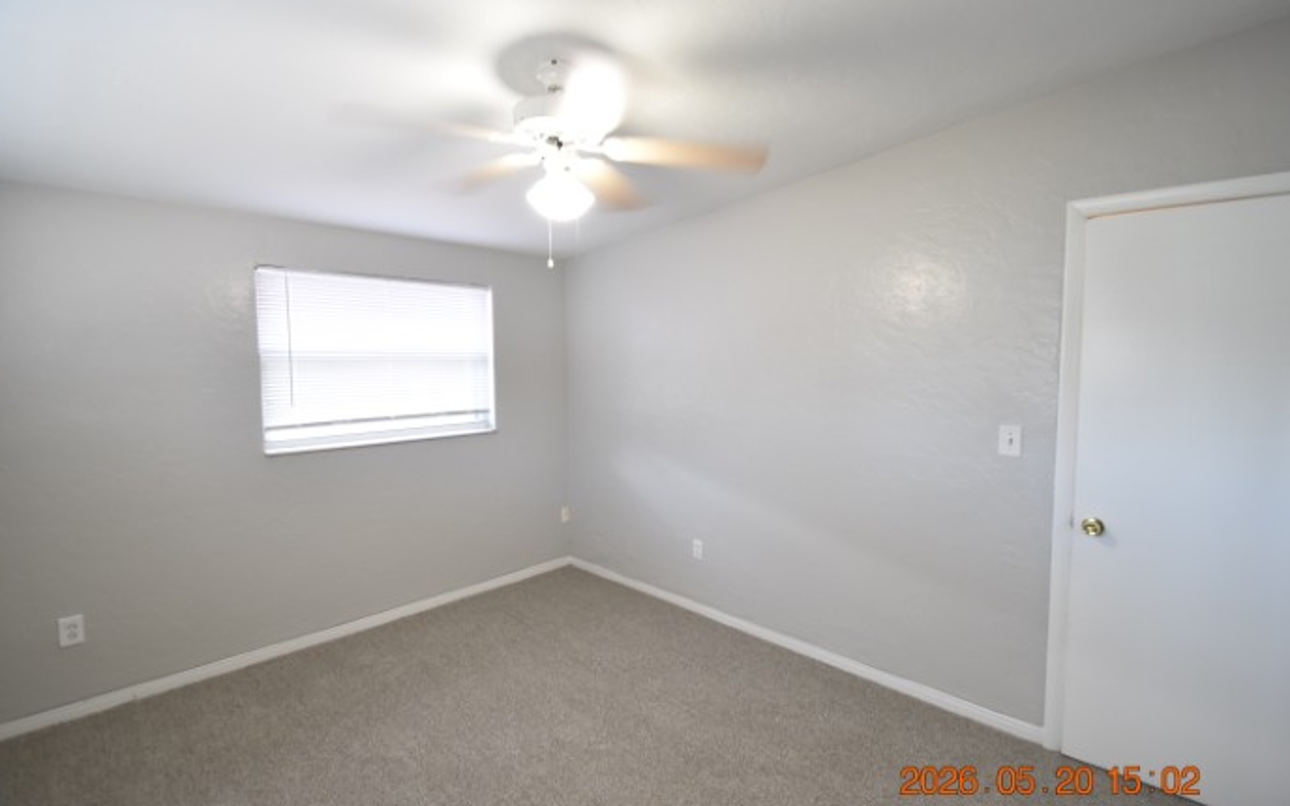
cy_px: 399
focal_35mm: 16
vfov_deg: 71.3
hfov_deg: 97.8
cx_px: 652
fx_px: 563
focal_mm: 10
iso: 800
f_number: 3.5
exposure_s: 1/45
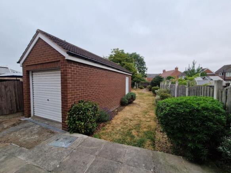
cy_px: 86
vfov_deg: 89.9
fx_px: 87
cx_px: 116
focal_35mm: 13
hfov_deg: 106.2
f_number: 2.2
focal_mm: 2.2
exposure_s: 1/564
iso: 50
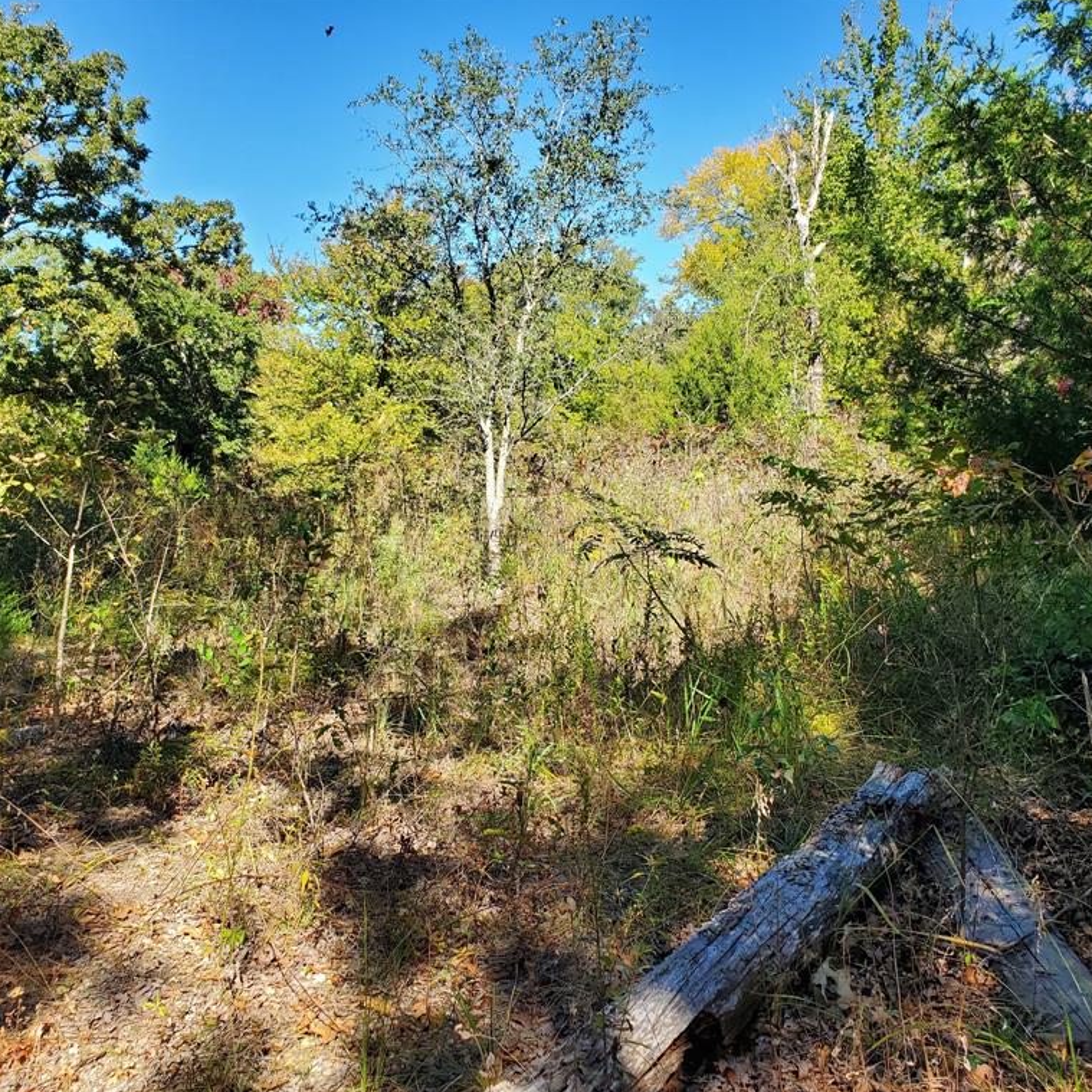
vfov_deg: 52.5
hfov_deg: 52.5
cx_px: 551
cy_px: 544
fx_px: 1106
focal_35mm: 31
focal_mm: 4.3
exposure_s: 1/551
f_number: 2.4
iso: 50
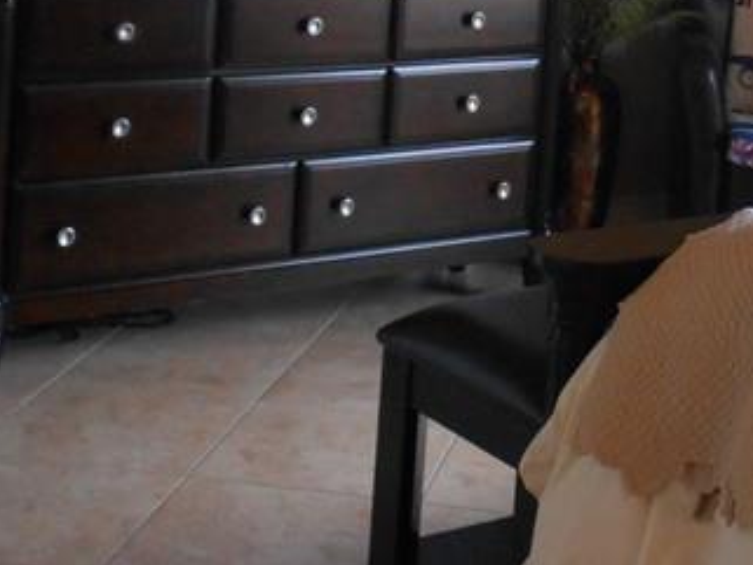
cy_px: -166
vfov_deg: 16.8
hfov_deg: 23.3
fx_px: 1806
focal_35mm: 83
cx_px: 582
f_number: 3.4
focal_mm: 4.7
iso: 320
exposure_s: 1/30
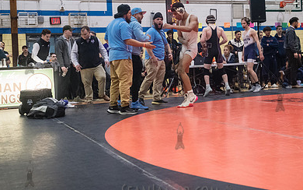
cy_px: 60
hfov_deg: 38.0
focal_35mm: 53
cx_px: 179
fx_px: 438
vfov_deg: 24.3
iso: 8000
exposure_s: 1/400
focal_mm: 35
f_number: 4
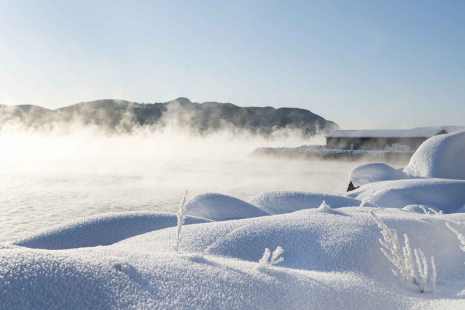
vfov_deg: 31.2
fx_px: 555
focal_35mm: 43
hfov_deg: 45.4
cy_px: 155
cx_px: 232
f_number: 9
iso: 100
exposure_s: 1/400
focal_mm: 43
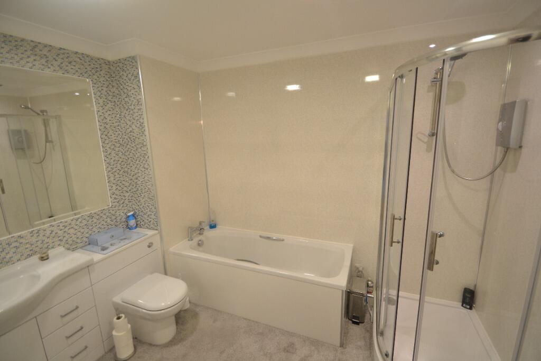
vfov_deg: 77.3
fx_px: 225
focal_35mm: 15
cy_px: 180
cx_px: 270
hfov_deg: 100.4
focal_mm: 10
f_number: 3.5
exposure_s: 1/60
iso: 720
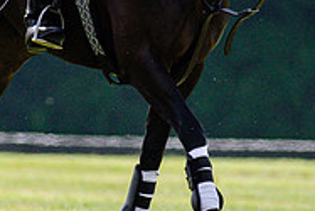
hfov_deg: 1.0
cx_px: -14
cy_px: -149
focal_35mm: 2073
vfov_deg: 0.7
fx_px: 18152
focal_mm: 300
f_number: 4
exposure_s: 1/3200
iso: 500
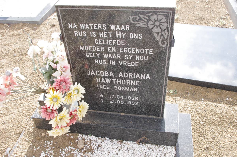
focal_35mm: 34
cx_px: 118
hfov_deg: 55.9
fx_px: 224
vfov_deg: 38.8
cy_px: 78
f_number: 11
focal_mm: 23.13
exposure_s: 1/125
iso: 800
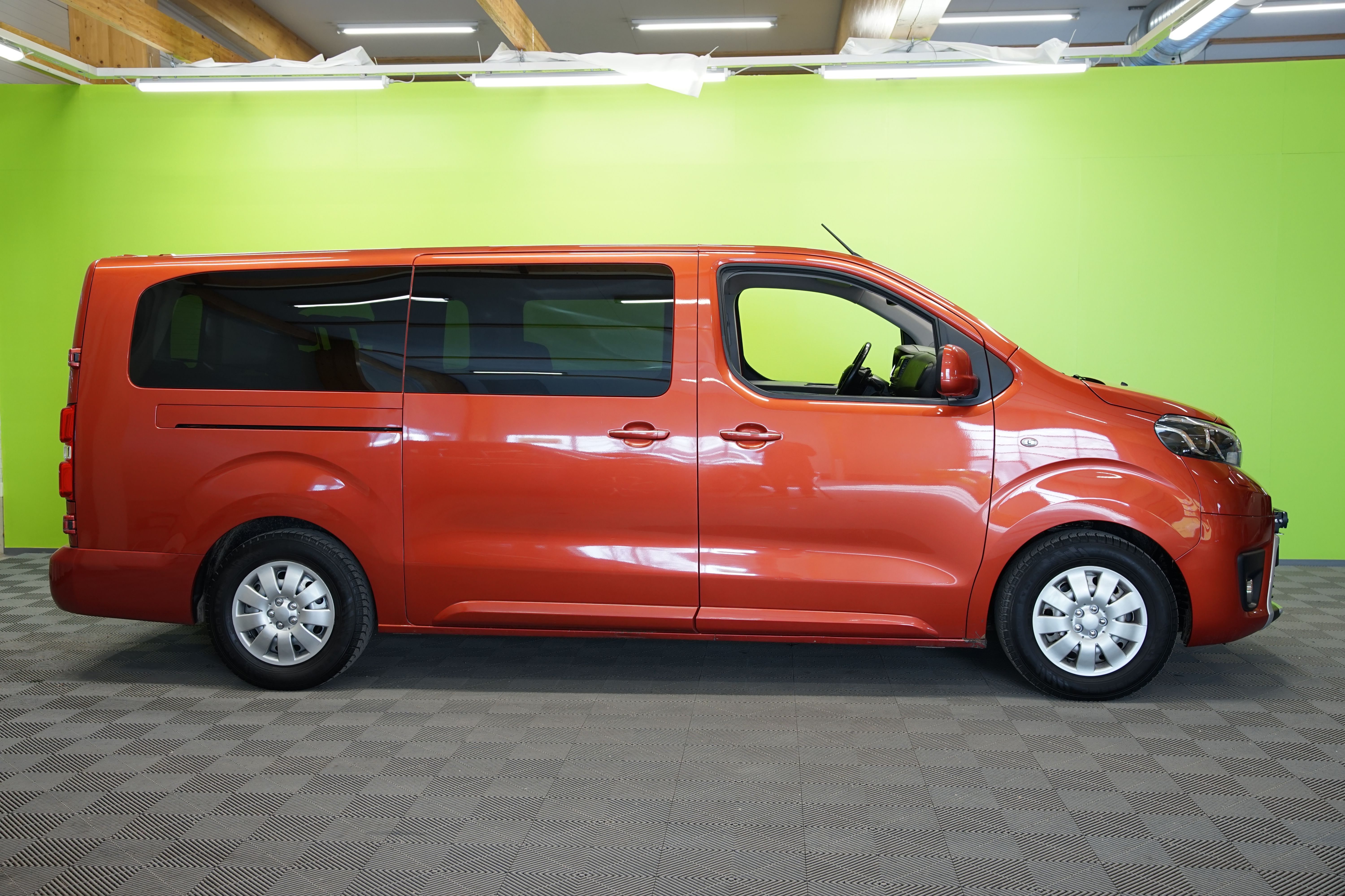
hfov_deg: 53.1
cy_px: 448
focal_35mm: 36
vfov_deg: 36.9
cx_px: 672
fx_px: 1345
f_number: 6.3
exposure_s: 1/15
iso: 500
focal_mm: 36
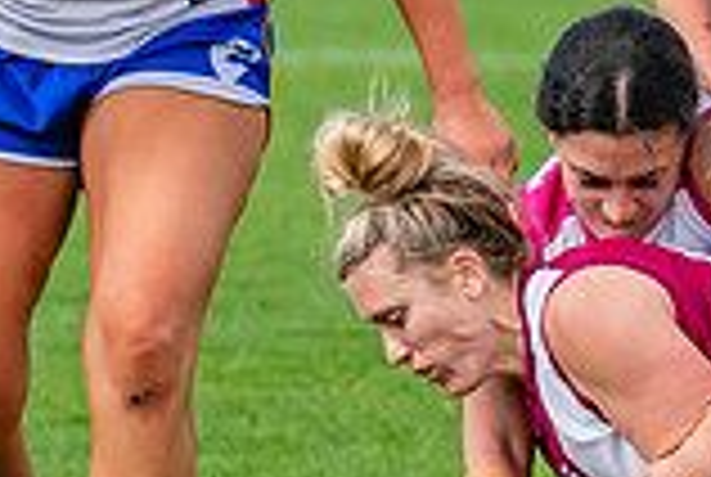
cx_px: 607
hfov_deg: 1.7
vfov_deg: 1.1
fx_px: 24180
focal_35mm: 1222
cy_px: 137
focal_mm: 210
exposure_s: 1/1600
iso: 800
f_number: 5.6
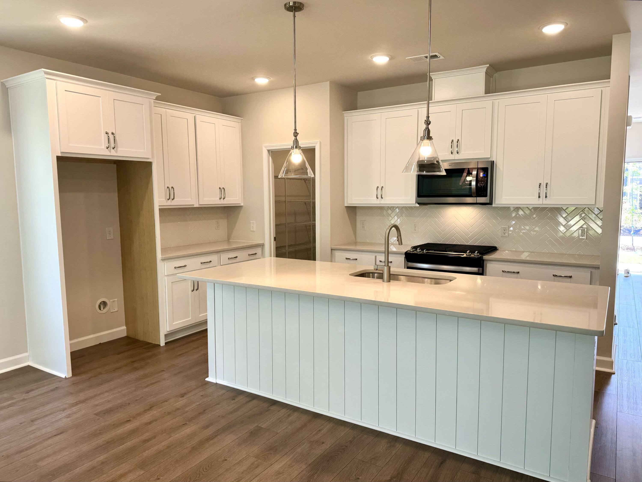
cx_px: 321
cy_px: 241
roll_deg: +1.3
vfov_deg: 56.8
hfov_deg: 71.6
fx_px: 445
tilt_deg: -6.1
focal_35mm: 24
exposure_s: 1/120
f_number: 1.78
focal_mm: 6.76
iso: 80
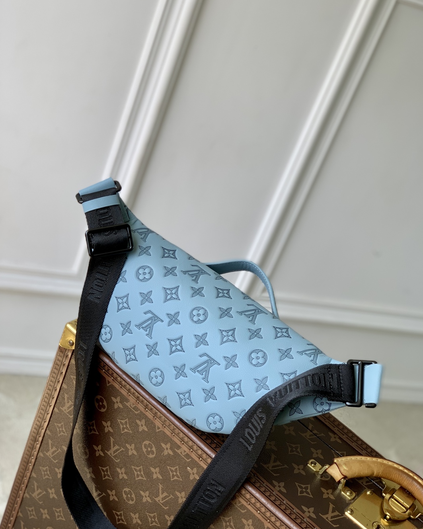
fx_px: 861
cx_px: 213
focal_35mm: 55
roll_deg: -23.4
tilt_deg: -29.5
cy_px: 255
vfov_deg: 34.1
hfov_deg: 27.6
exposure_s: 1/122
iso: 16
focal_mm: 6
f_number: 2.4
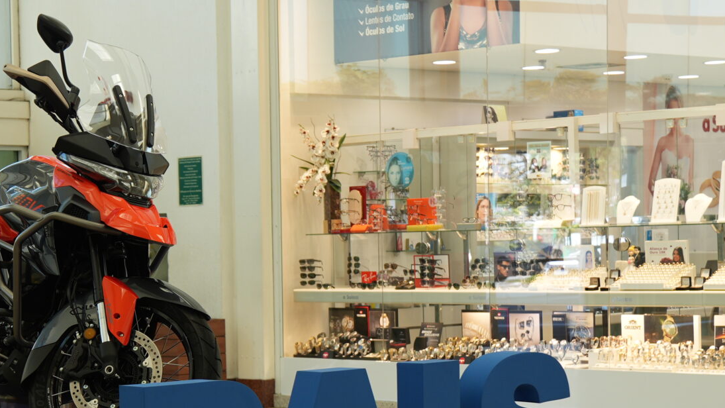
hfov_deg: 21.3
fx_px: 1908
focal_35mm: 99
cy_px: 348
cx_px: 162
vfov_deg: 12.1
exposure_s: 1/80
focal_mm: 27
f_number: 2.8
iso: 100
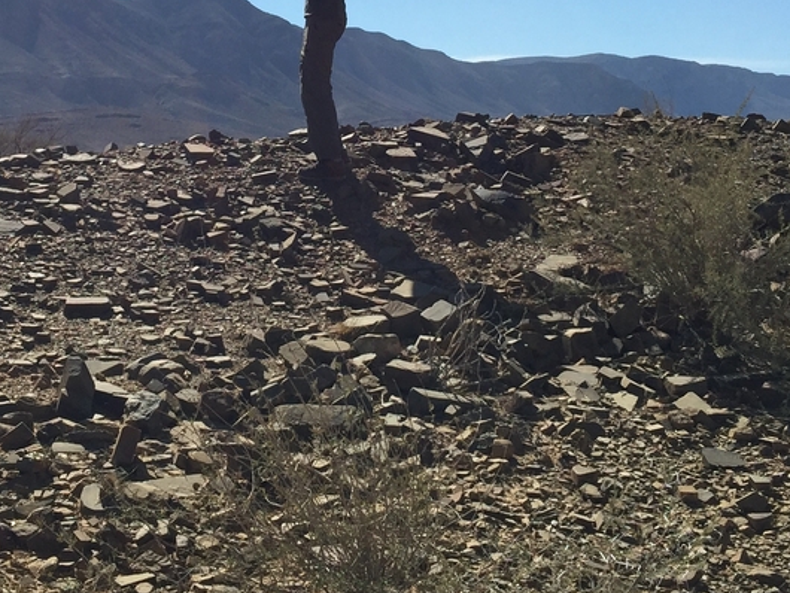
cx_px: 322
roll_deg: -1.6
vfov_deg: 20.7
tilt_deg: +3.9
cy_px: 98
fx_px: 1598
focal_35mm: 70
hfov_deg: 27.7
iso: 32
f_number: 2.2
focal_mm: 4.15
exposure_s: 1/2825
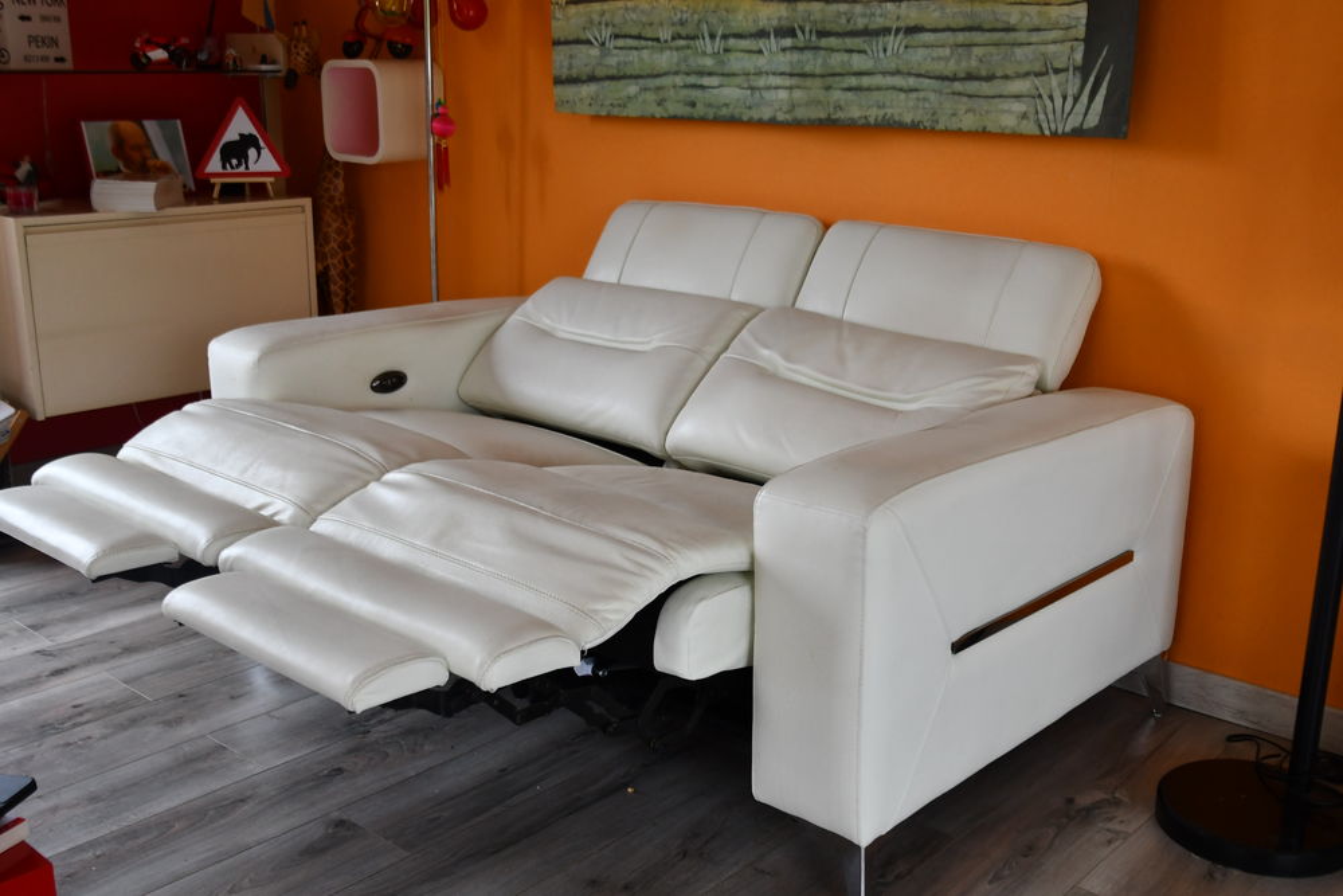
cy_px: 448
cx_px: 672
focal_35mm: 36
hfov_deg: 53.1
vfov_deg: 36.9
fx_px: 1343
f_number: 3.5
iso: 640
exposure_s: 1/250
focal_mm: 18
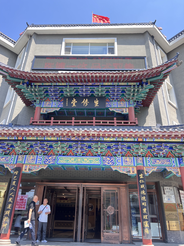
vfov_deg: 67.3
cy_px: 123
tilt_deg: +28.4
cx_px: 92
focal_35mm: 26
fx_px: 184
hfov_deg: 53.1
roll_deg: -3.1
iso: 50
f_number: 1.5
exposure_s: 1/687
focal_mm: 5.7
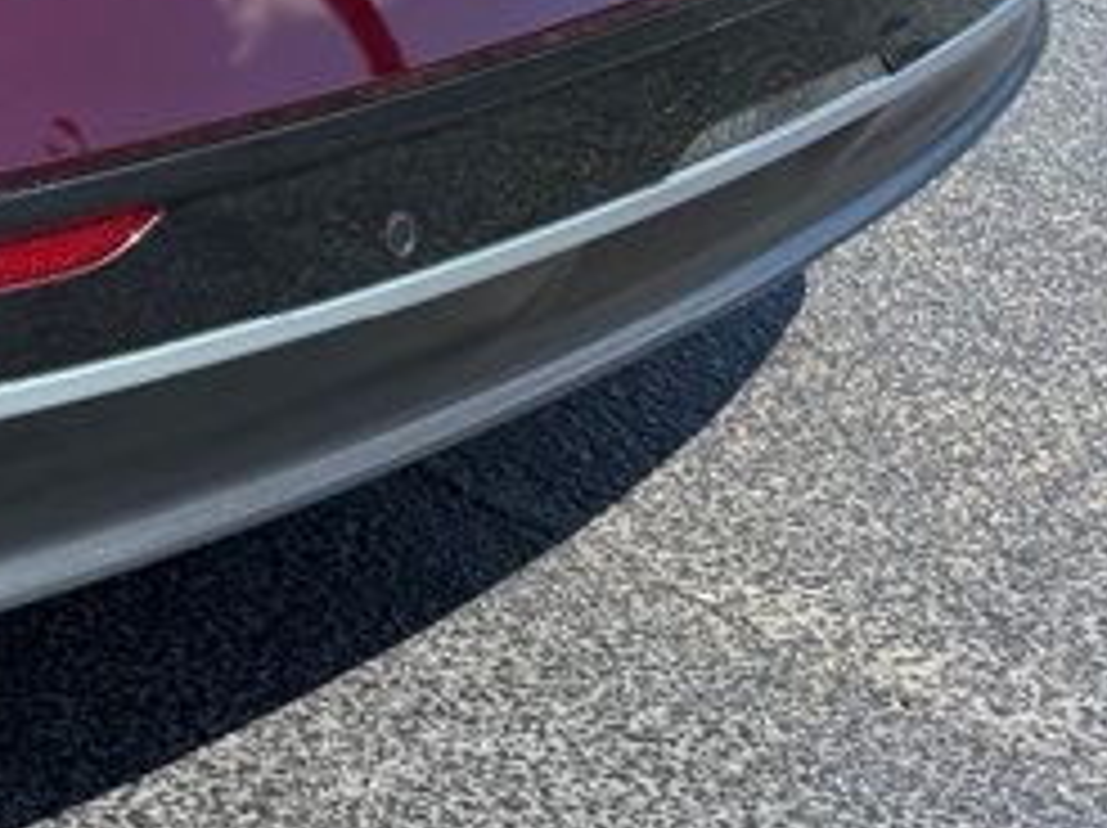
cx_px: -832
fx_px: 3195
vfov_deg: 13.8
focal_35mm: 100
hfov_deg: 16.7
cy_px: -432
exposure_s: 1/2525
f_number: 1.78
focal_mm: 6.76
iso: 100
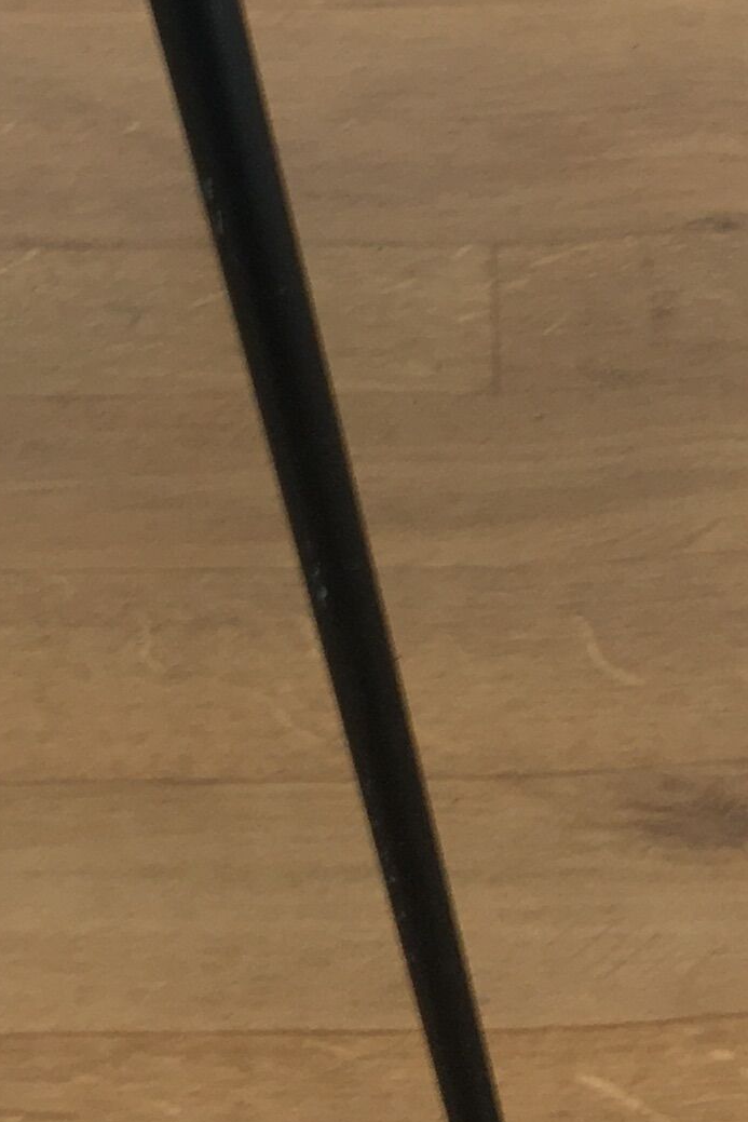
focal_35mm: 117
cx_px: 343
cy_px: -505
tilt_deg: -17.4
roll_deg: +0.8
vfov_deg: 16.2
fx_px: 3645
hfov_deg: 11.7
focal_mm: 4.15
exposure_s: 1/33
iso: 40
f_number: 2.2
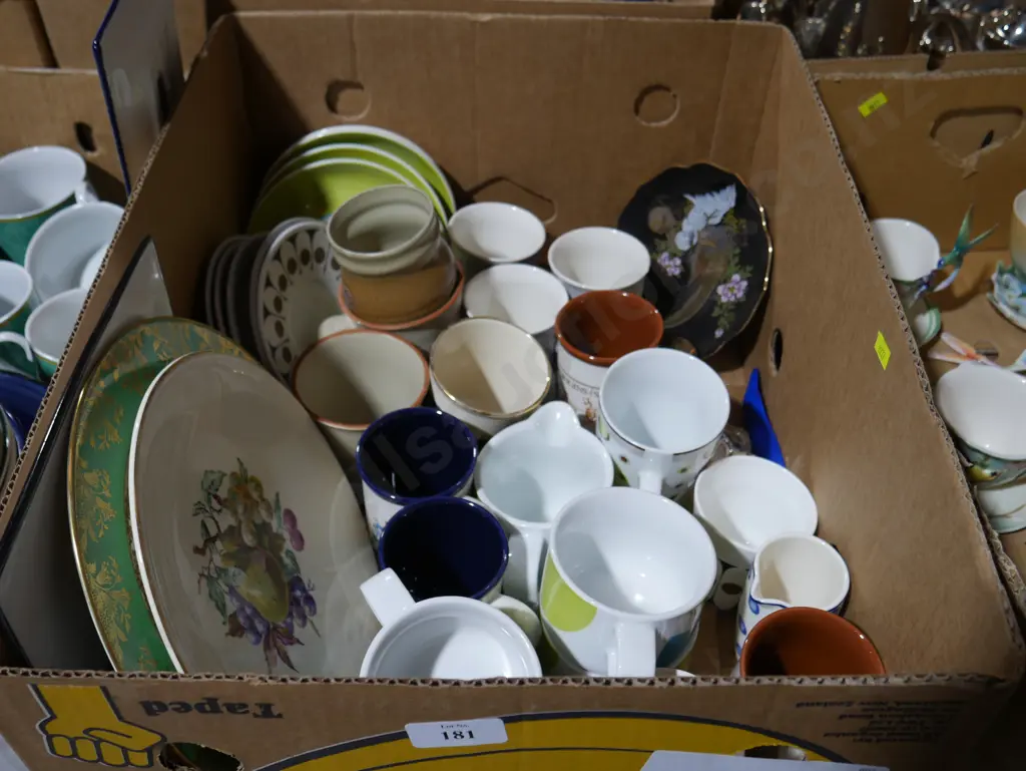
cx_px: 513
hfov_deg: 53.9
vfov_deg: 41.8
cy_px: 386
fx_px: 1008
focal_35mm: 34
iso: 250
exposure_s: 1/60
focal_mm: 17
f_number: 4
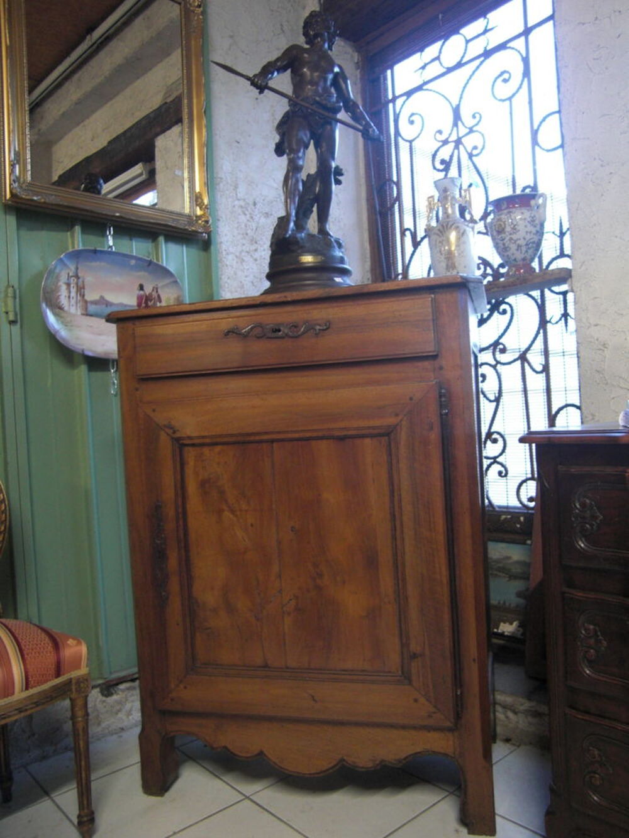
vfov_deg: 63.4
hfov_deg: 49.8
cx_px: 314
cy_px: 419
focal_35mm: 28
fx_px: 678
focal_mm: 4.9
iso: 200
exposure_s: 1/13
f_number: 2.6
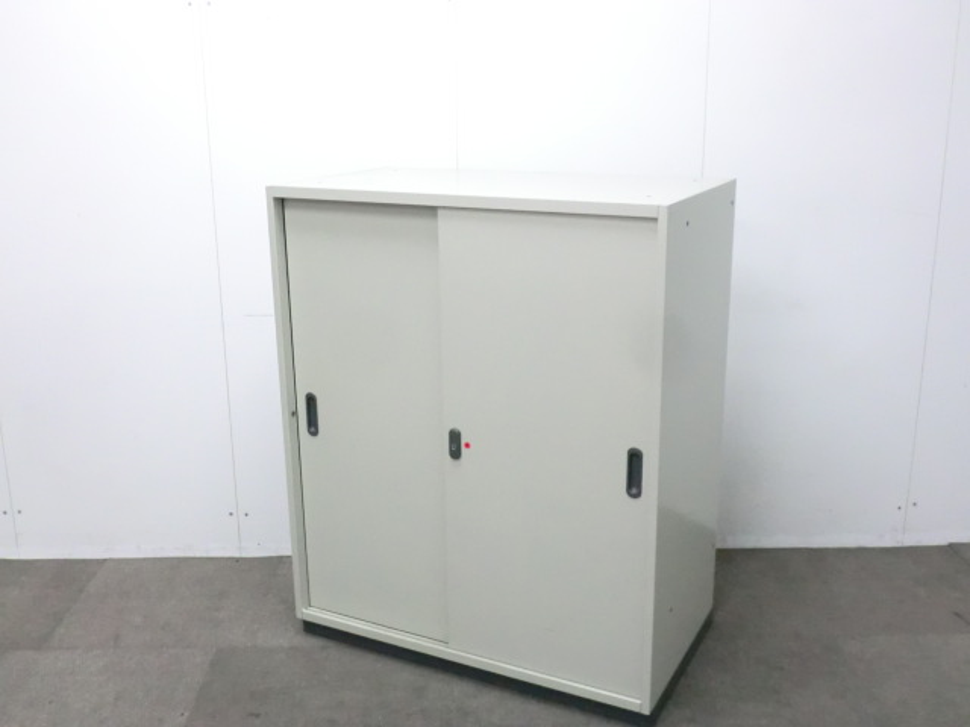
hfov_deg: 49.0
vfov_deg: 37.7
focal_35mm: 38
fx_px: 1065
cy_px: 364
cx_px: 485
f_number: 3.9
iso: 800
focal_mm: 6.9
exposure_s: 1/50
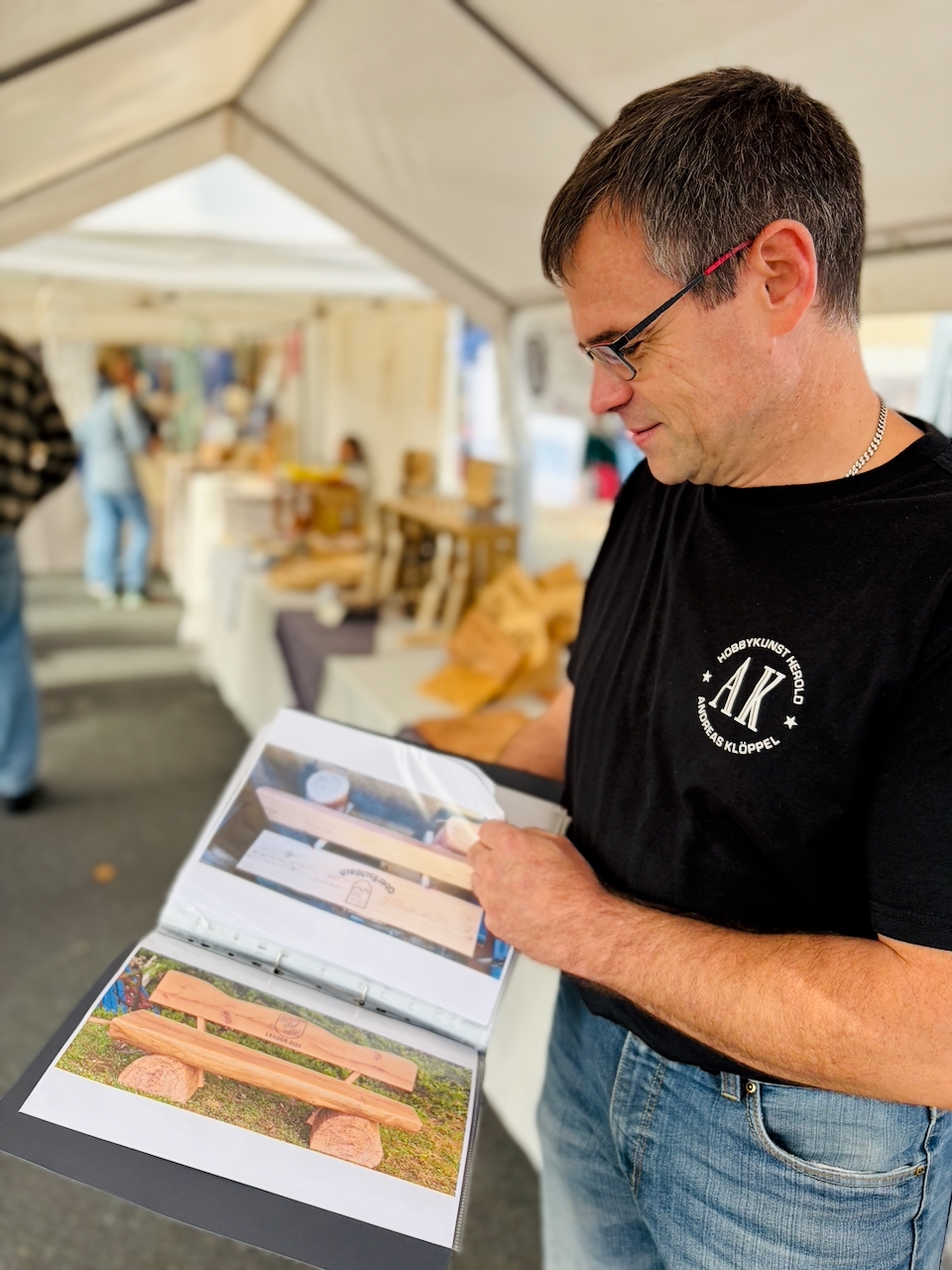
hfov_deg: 53.1
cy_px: 635
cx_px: 476
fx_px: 953
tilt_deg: -7.5
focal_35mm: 26
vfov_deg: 67.3
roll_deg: -3.4
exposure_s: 1/907
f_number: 1.6
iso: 64
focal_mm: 5.96
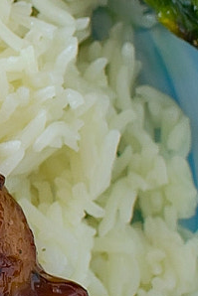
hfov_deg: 4.8
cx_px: -132
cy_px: 24
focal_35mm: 282
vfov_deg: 7.3
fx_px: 2321
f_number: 5.6
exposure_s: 1/100
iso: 200
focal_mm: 35
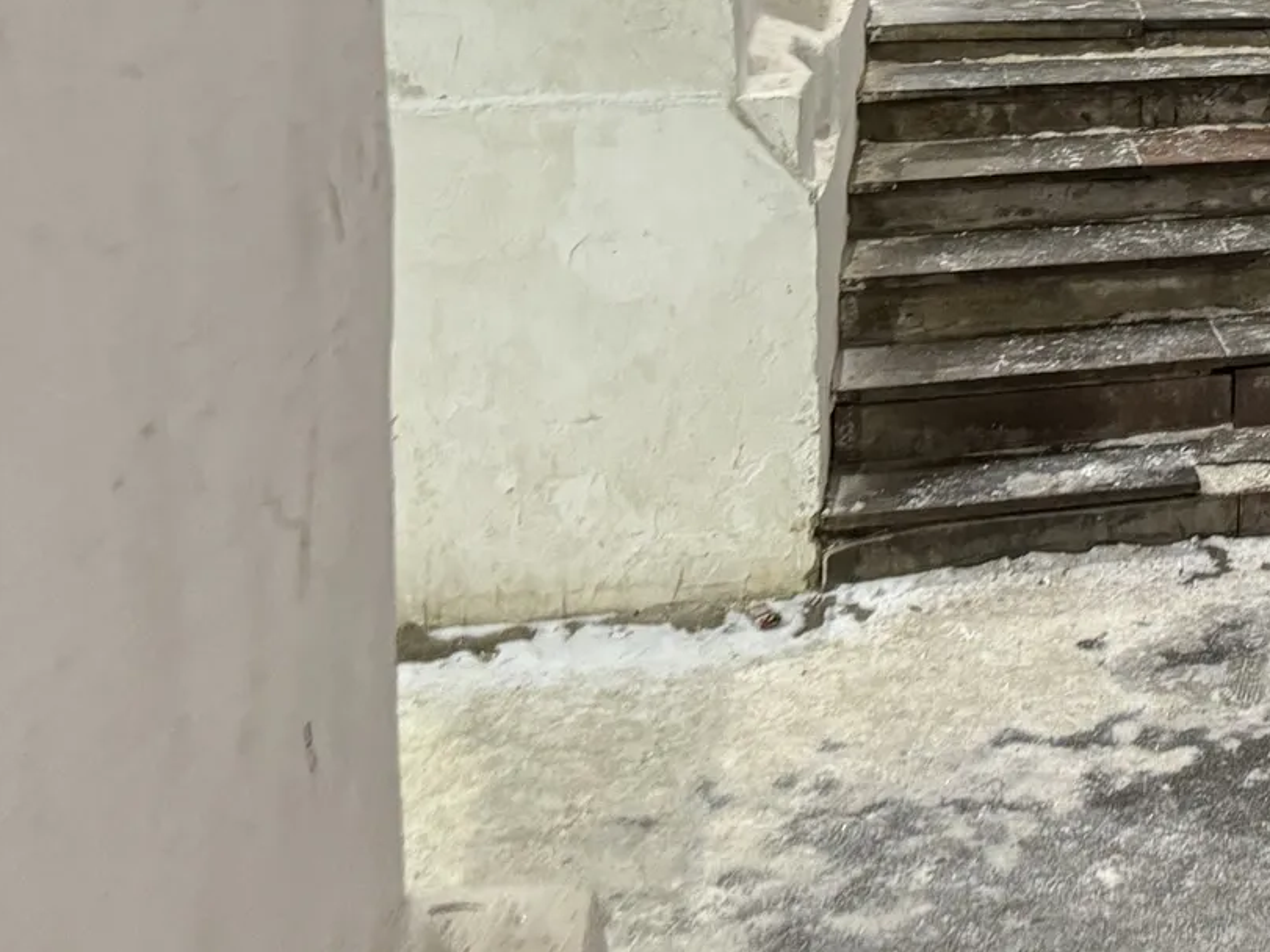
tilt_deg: -5.6
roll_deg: +0.6
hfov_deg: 24.5
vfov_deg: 19.2
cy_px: -263
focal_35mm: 71
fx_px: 2604
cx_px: 1568
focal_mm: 6.86
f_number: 1.78
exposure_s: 1/50
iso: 400
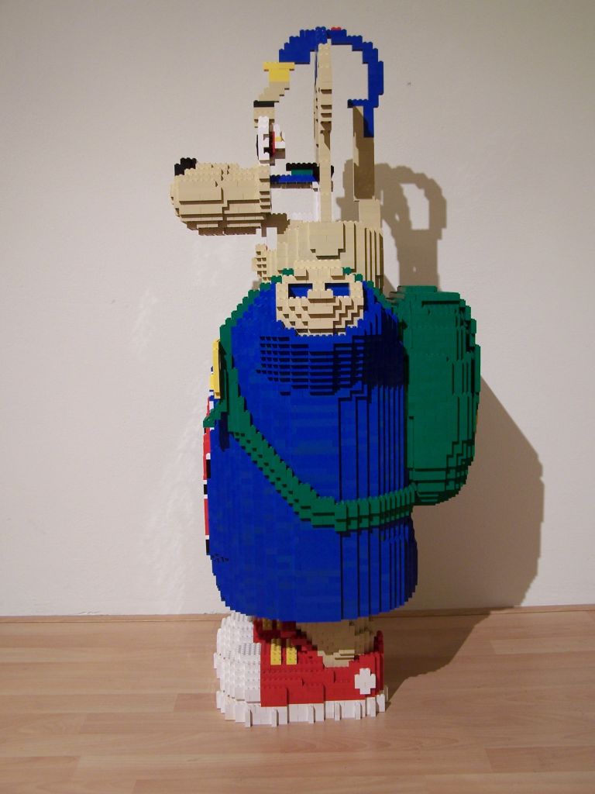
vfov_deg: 49.0
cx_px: 298
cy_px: 397
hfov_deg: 37.7
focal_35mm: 38
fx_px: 871
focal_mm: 6.3
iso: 80
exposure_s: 1/2
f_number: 2.8
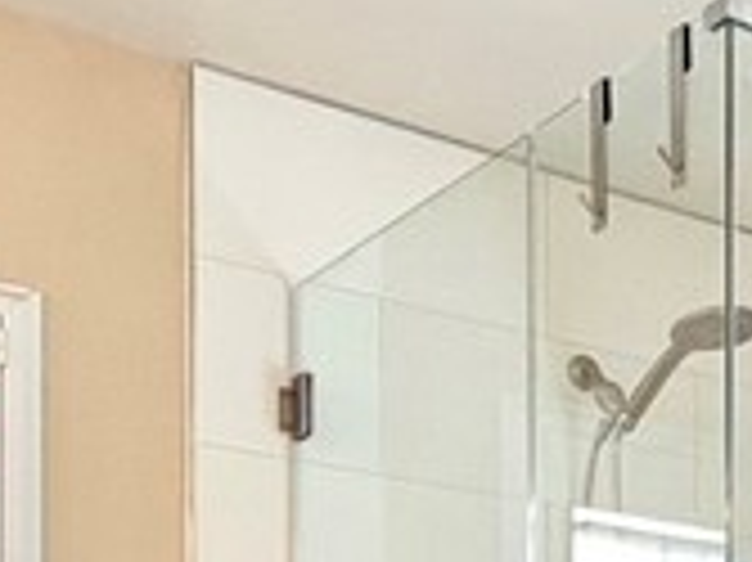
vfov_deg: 15.4
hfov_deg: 19.5
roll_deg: +0.3
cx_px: 1162
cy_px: 926
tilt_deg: +0.3
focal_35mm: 86
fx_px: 1867
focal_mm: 2.22
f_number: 2.2
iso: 40
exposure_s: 1/212
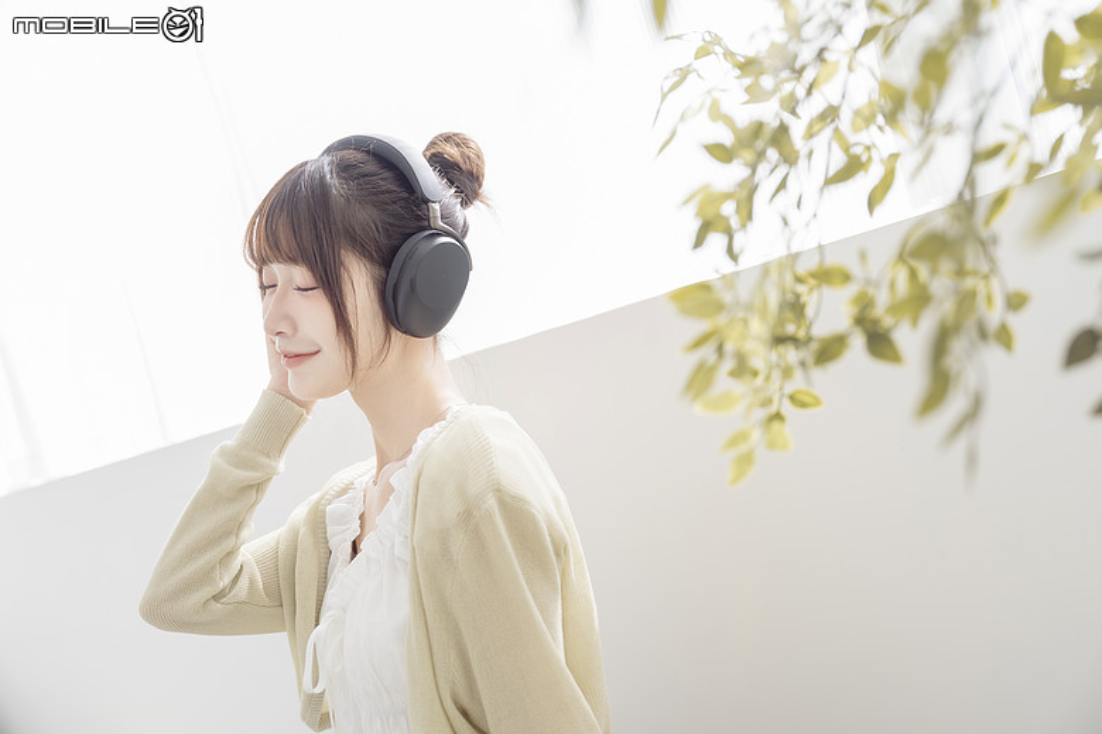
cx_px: 551
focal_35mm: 33
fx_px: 1010
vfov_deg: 40.0
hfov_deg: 57.2
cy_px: 367
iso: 100
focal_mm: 33
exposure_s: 1/160
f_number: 2.8
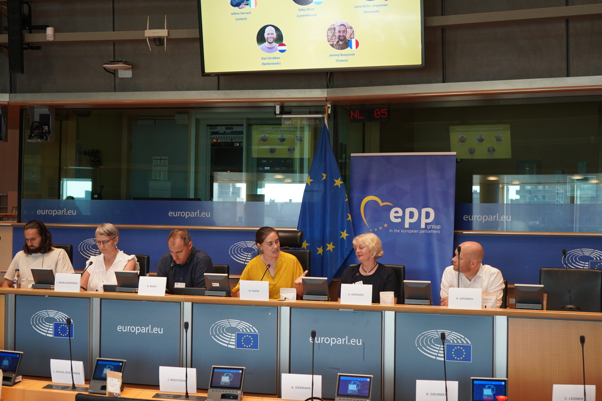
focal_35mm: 51
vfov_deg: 26.5
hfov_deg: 38.9
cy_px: 200
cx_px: 301
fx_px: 853
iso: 1600
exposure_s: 1/160
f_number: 4.5
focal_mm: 51
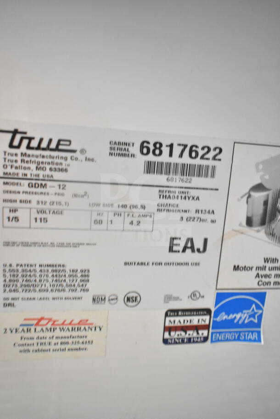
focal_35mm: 30
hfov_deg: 43.6
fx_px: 350
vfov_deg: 61.9
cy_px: 210
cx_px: 140
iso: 3200
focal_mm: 20
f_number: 3.5
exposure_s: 1/30
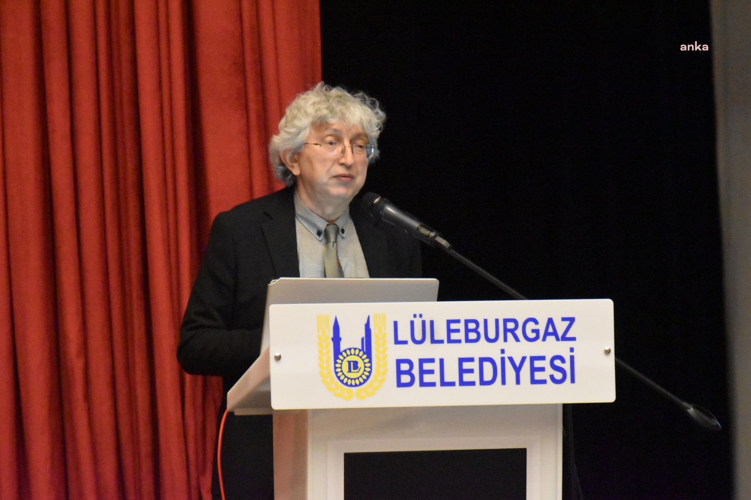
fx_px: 3755
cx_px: 376
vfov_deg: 7.6
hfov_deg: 11.4
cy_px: 250
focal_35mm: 180
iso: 12800
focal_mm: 120
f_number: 4
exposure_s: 1/100
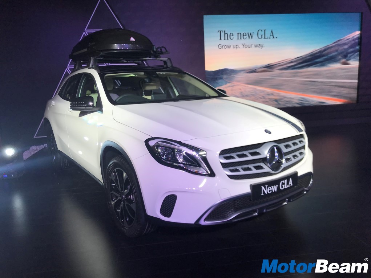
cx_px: 186
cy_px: 139
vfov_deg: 49.8
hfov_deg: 63.4
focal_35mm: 28
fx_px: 300
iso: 20
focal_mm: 3.99
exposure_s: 1/363
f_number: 1.8
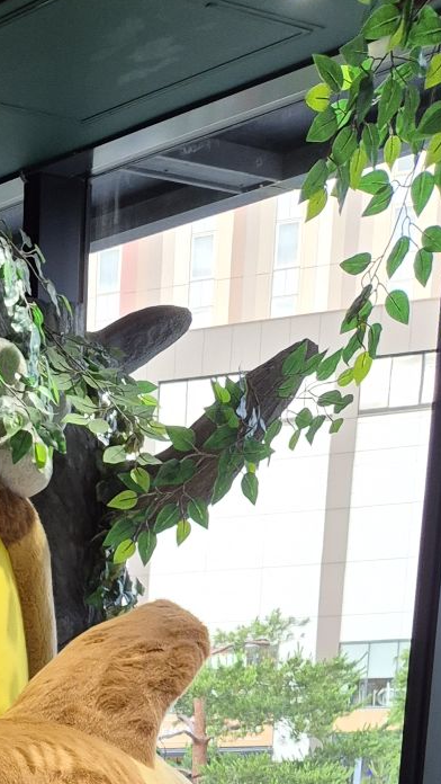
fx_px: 1495
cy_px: 1063
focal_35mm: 72
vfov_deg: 24.8
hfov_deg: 14.9
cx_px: -314
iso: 125
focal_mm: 5.4
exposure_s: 1/180
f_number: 1.8
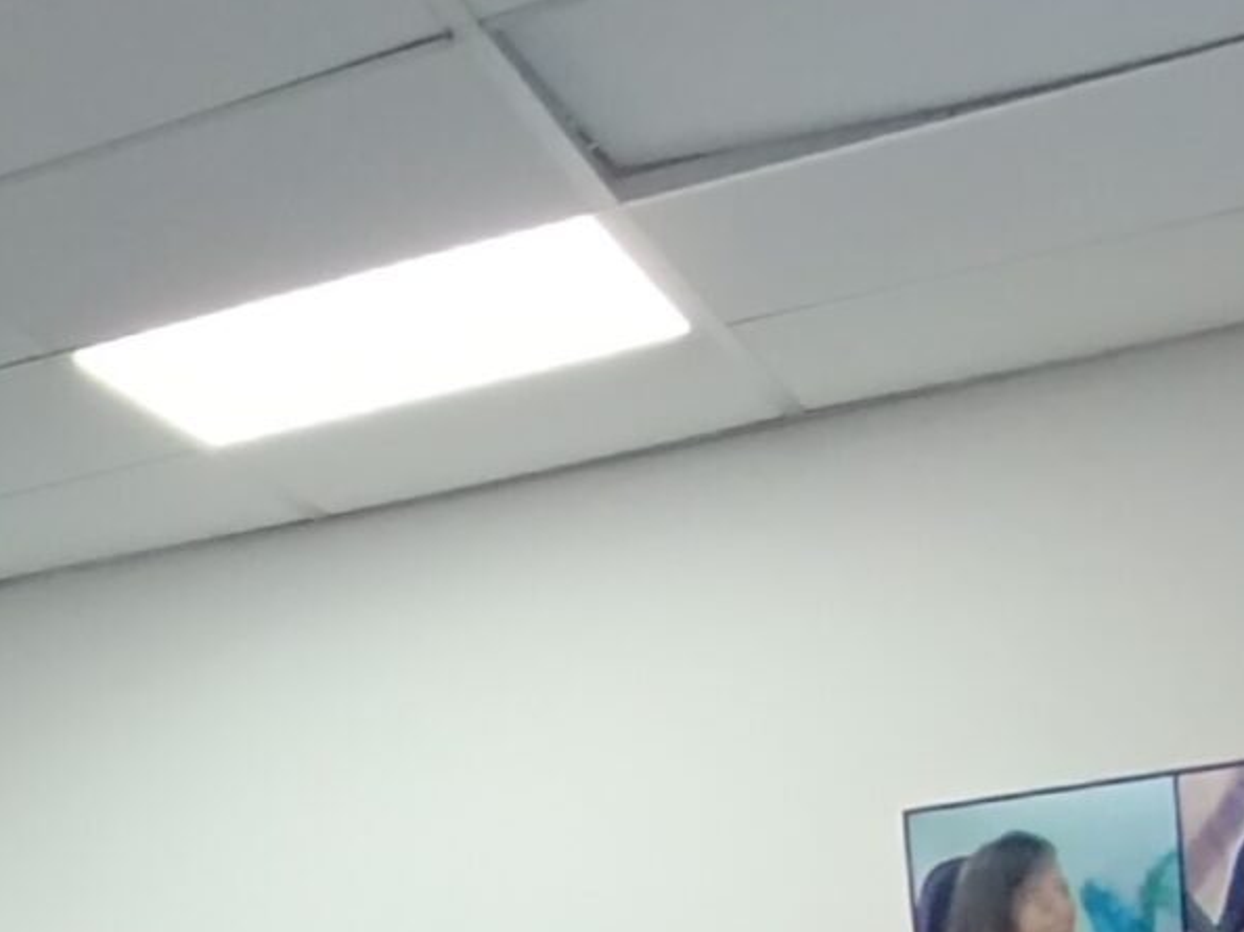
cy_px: 1791
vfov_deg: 16.7
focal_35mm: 69
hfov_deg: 18.5
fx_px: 2479
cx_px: -1244
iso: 400
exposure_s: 1/50
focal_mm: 1.65
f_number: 2.2
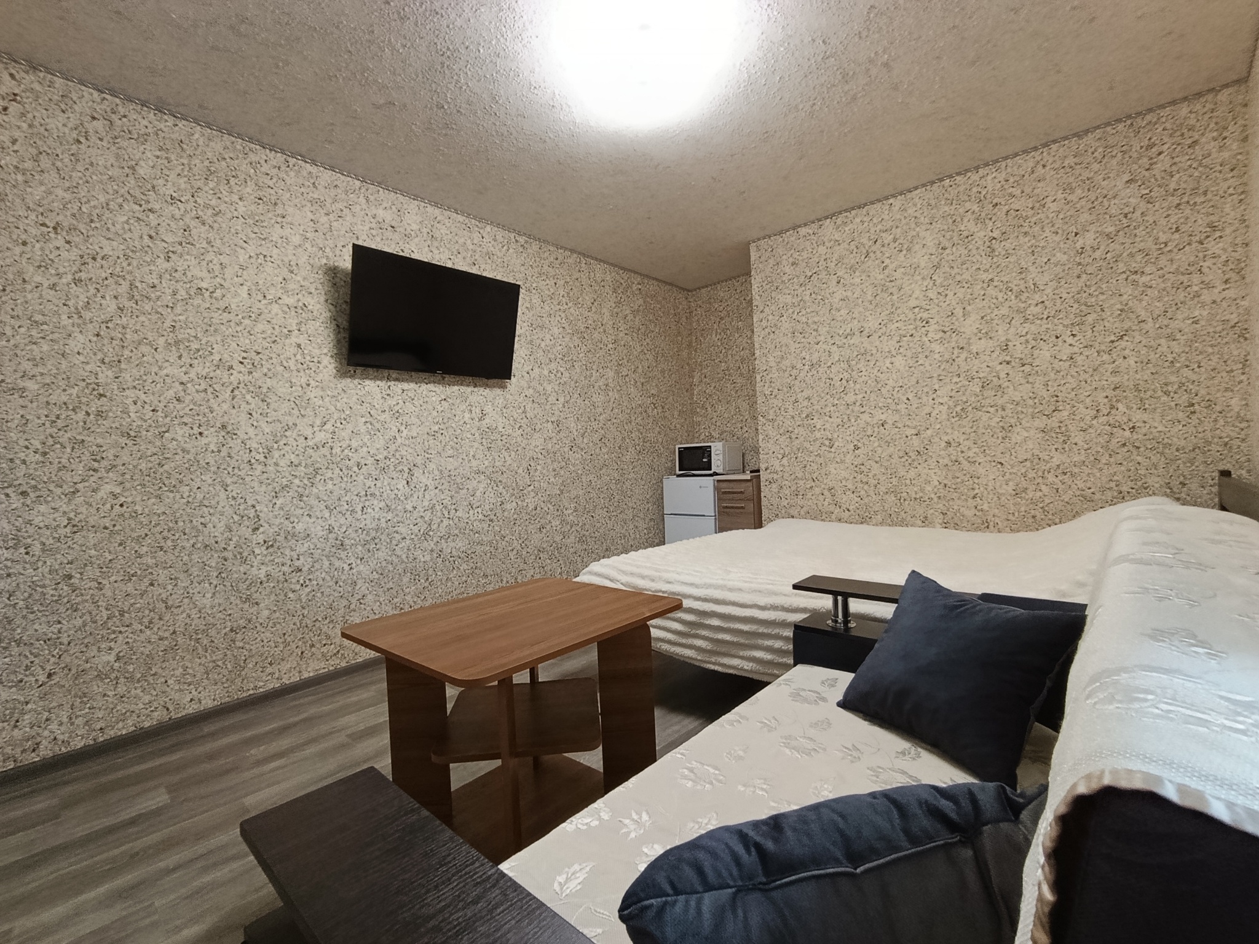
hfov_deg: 98.2
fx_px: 546
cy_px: 472
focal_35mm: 15
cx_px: 630
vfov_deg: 81.7
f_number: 2.2
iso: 314
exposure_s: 1/60
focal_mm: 1.65
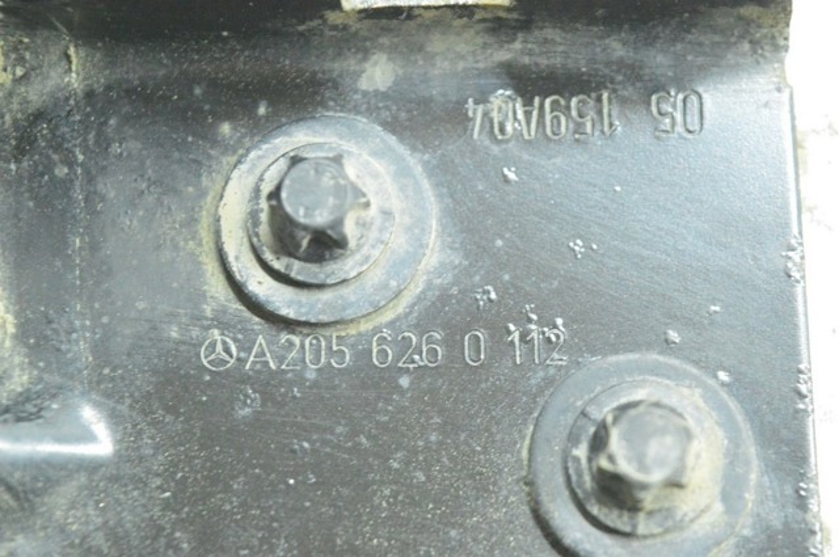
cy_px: 278
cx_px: 420
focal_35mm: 82
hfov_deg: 24.6
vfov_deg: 16.5
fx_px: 1920
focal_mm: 55
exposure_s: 1/50
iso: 6400
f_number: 5.6
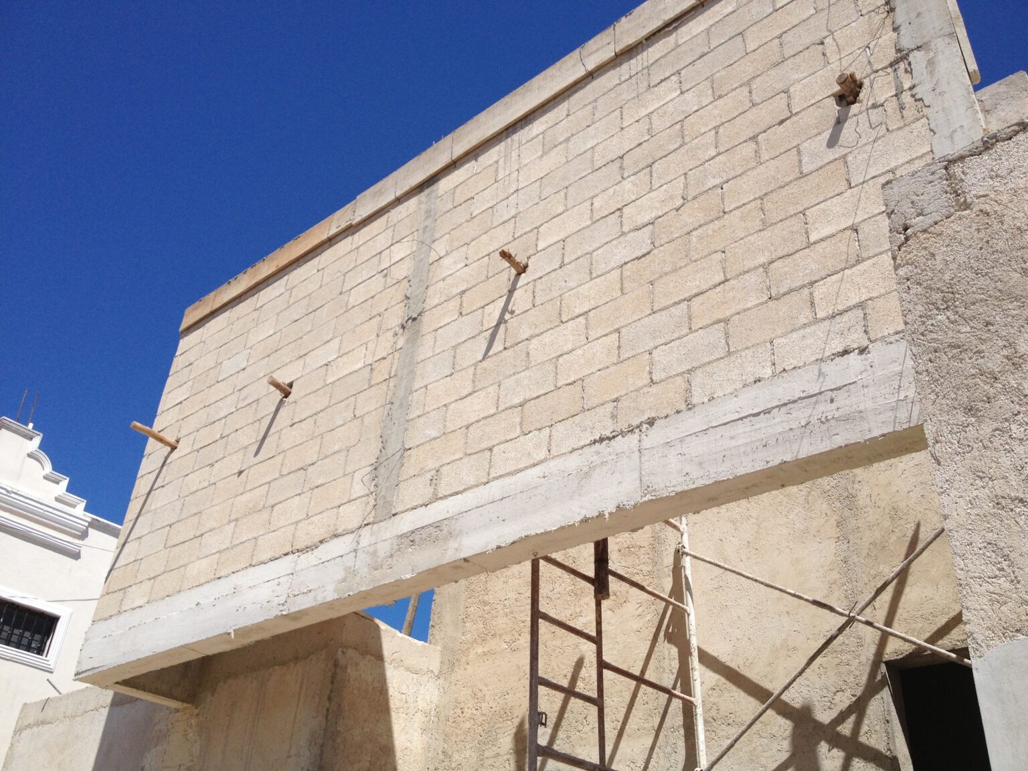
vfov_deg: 40.7
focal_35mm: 35
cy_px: 386
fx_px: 1039
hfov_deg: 52.6
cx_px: 514
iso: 50
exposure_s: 1/2762
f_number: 2.4
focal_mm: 4.28
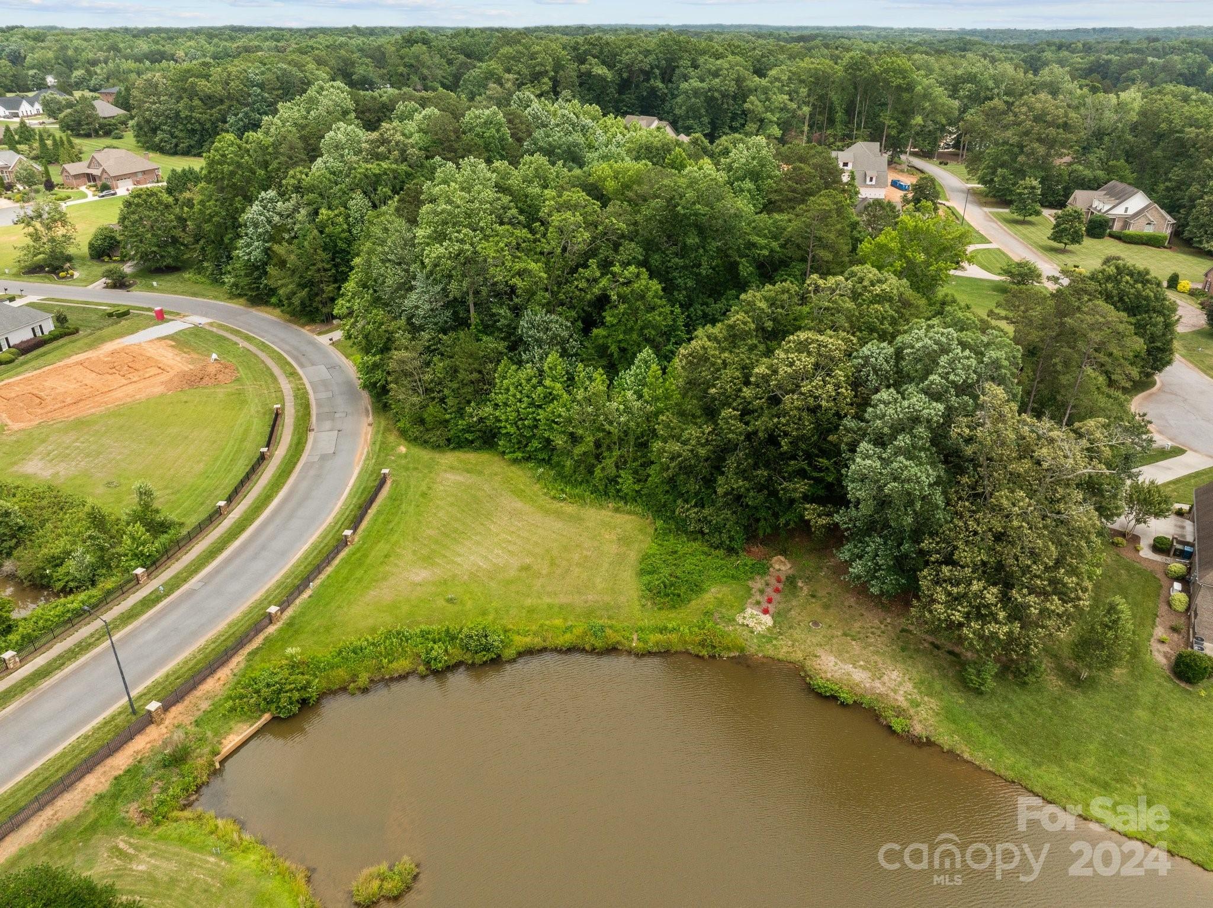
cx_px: 606
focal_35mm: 24
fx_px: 840
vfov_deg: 56.8
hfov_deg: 71.6
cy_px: 454
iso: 100
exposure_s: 1/160
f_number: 5.6
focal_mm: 12.29
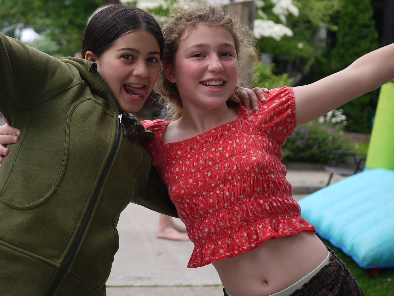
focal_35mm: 68
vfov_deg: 21.4
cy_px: 64
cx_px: 155
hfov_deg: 28.5
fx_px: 774
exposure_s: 1/640
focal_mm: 20
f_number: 1.8
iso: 100
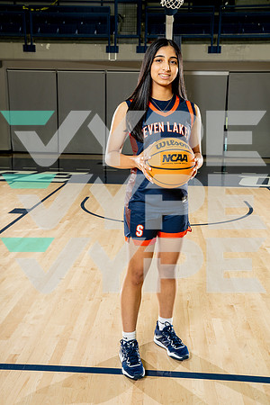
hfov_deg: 35.1
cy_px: 202
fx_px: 427
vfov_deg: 50.7
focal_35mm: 38
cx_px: 135
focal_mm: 38
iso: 640
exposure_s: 1/250
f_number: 8
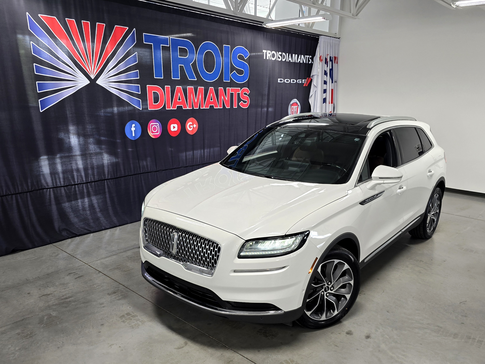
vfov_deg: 58.9
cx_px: 242
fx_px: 322
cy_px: 182
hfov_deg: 73.9
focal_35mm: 23
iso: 80
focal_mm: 6.3
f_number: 1.7
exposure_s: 1/120
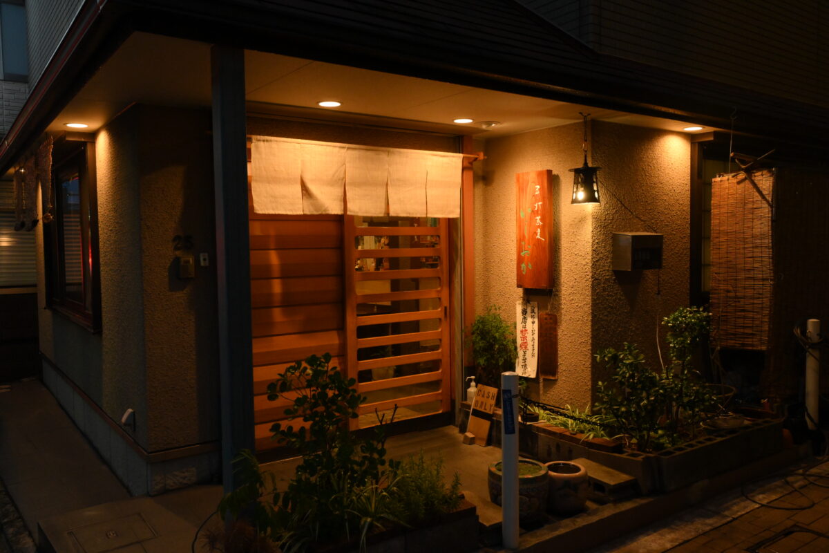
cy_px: 276
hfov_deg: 65.5
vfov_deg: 46.4
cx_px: 414
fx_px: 645
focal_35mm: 28
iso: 4000
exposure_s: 1/125
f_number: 6.3
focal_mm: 28
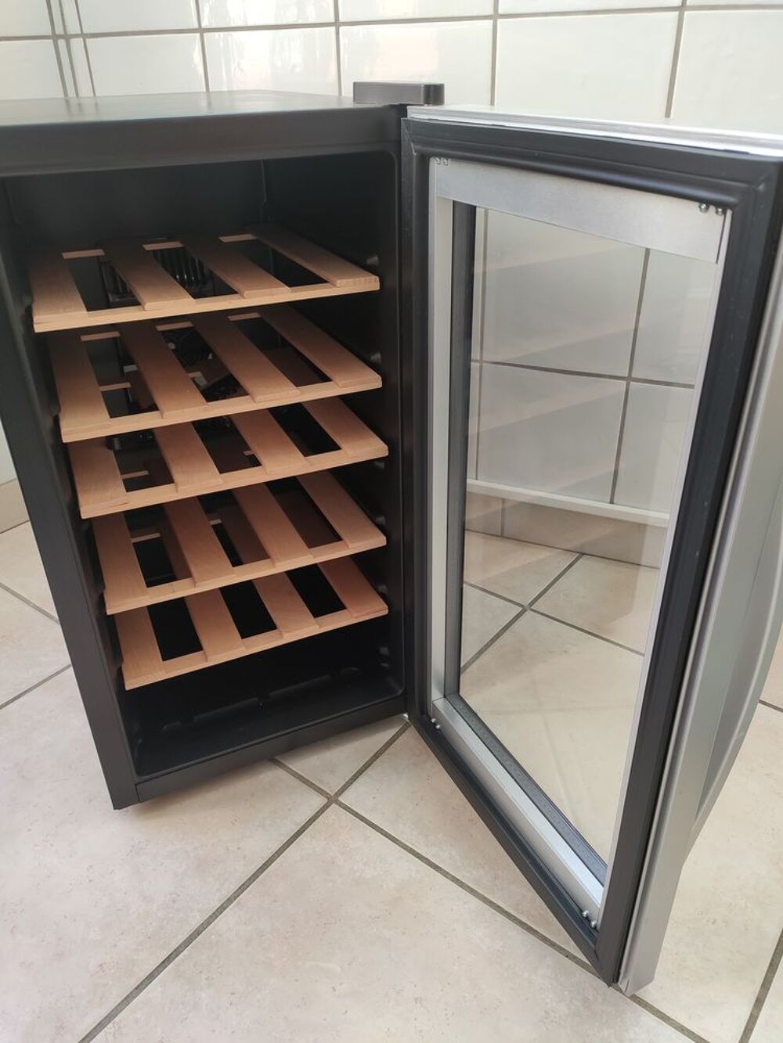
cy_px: 522
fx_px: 784
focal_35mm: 26
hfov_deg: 53.1
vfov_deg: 67.3
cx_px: 392
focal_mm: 4.77
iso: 209
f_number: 1.75
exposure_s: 1/120
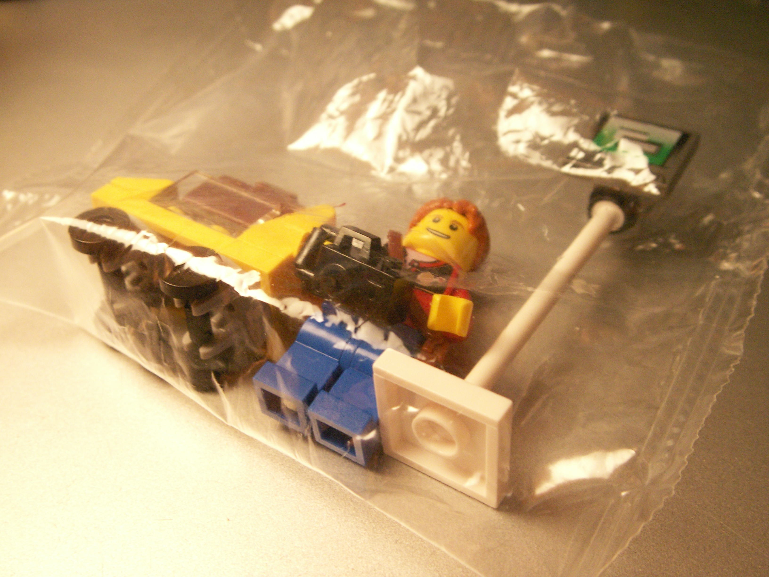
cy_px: 288
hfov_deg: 50.1
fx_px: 822
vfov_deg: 38.7
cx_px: 384
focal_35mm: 37
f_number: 3.5
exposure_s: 1/6
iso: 160
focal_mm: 7.7
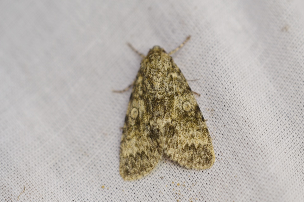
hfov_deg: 7.4
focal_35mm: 278
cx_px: 152
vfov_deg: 5.0
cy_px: 101
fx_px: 2343
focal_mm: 185
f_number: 4
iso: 500
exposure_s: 1/125
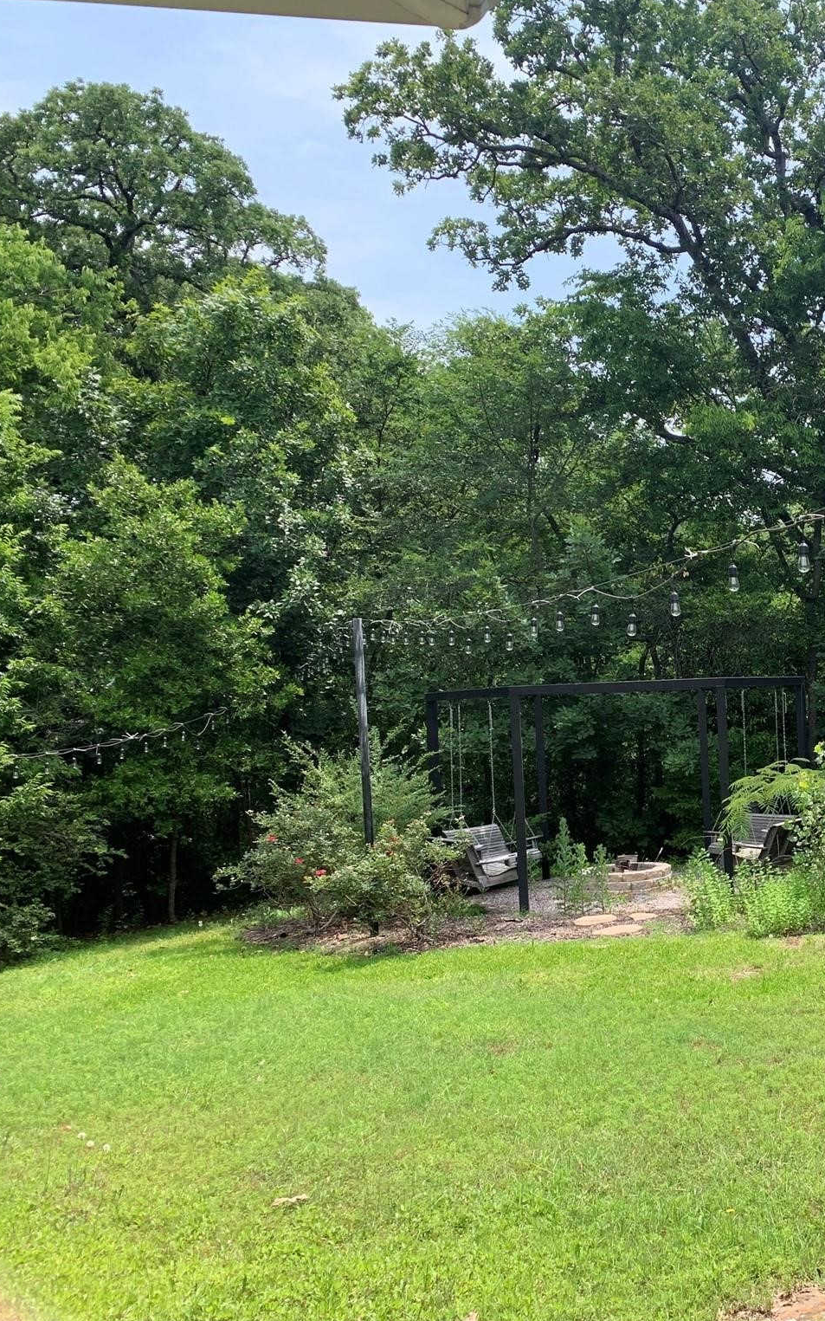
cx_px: 833
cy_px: 657
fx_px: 1331
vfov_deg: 52.8
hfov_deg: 31.7
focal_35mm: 37
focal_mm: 4.25
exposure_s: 1/711
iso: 25
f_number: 1.8
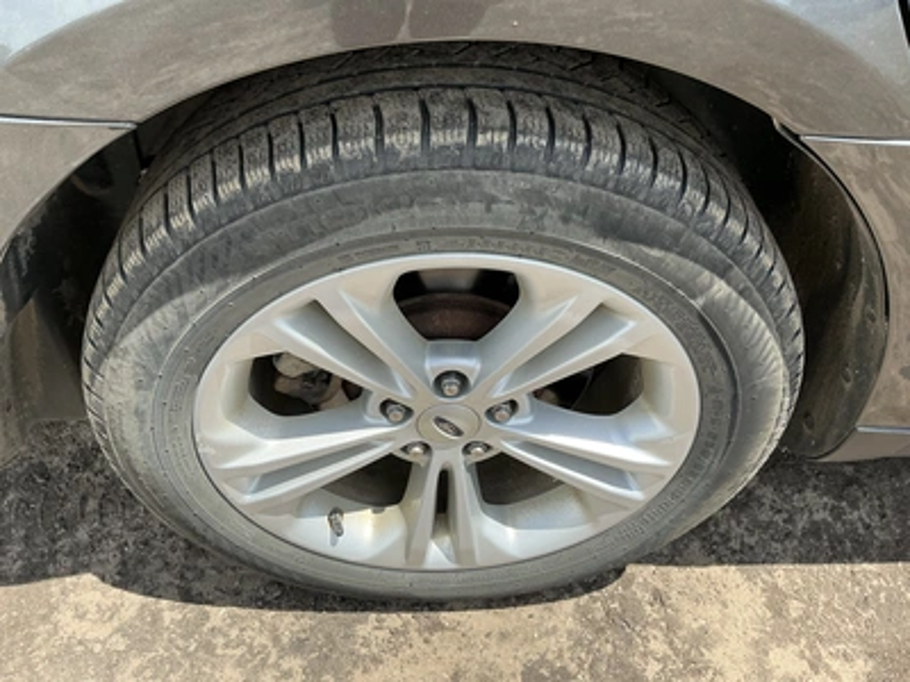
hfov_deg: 63.4
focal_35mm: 28
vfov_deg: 49.7
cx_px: 455
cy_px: 341
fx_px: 736
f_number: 1.8
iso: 25
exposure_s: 1/674
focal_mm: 3
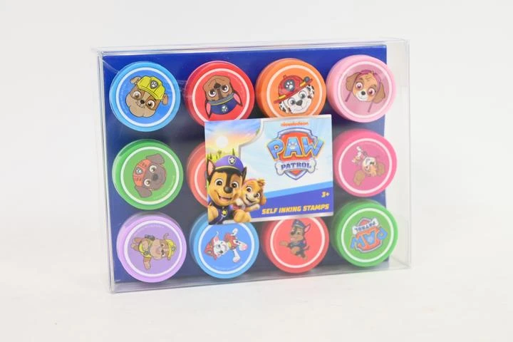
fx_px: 1026
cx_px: 256
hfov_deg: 28.1
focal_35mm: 72
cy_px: 171
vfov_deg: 18.9
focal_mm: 48
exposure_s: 1/125
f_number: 6
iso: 1000
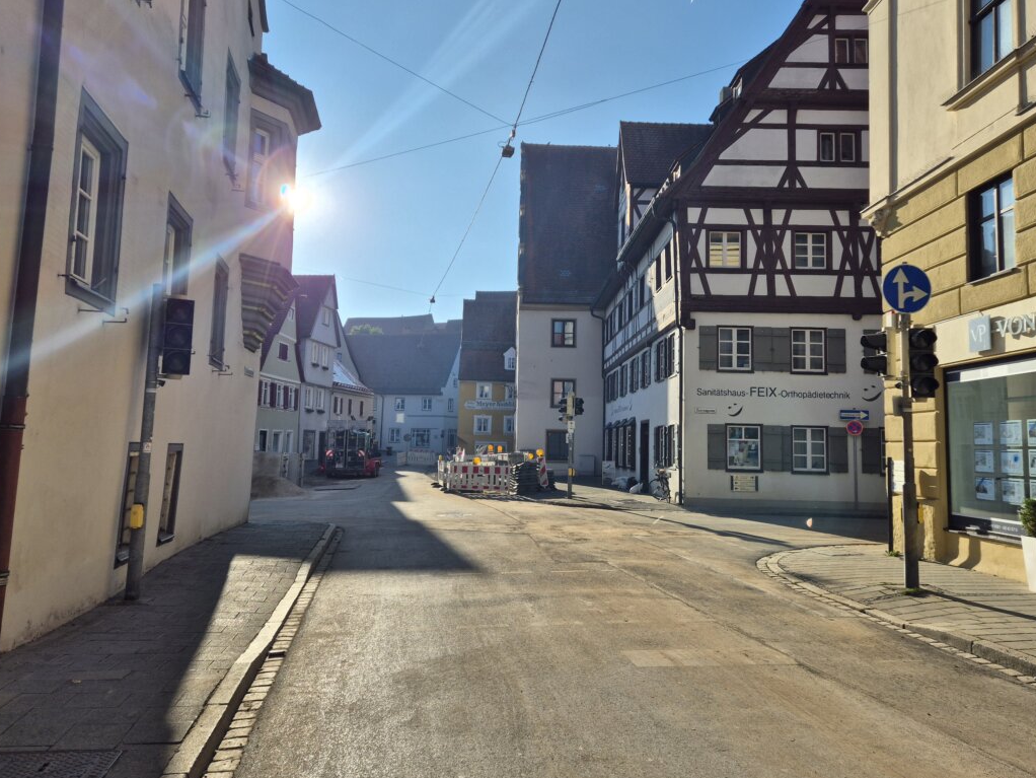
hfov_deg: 65.2
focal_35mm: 27
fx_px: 808
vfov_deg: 51.4
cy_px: 373
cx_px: 561
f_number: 1.8
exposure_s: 1/3216
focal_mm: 5.4
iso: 25
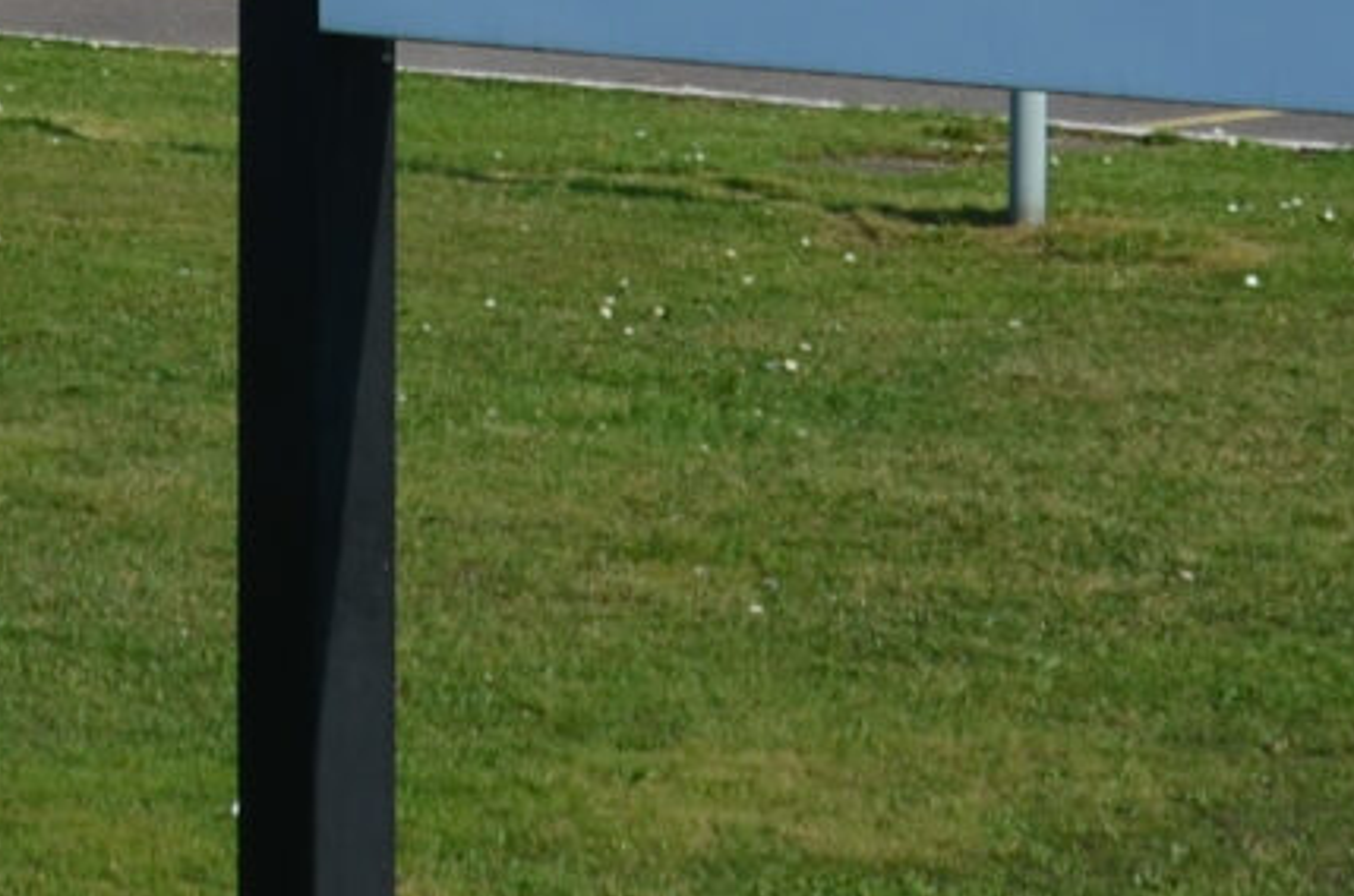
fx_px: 6042
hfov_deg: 12.7
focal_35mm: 161
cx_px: 306
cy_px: -1145
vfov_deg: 7.9
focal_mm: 18
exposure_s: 1/320
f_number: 9
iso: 100
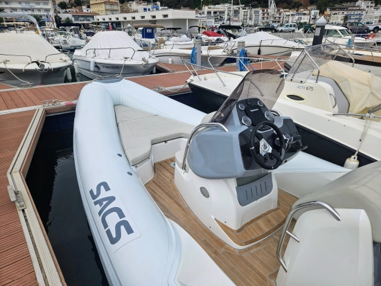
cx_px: 190
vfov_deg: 58.9
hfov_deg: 73.9
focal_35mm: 23
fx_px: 253
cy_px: 143
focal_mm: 5.4
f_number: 1.8
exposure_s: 1/1250
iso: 25
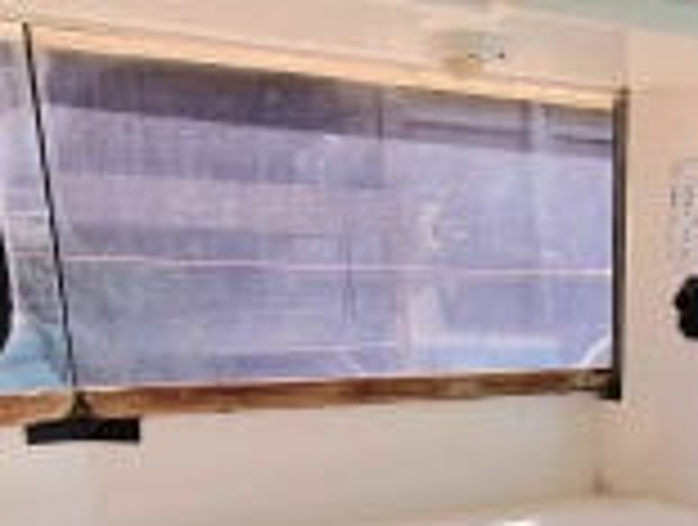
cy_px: 641
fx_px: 930
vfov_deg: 27.6
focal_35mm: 46
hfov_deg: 38.4
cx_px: 626
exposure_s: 1/1667
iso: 50
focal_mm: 2.2
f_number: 2.2
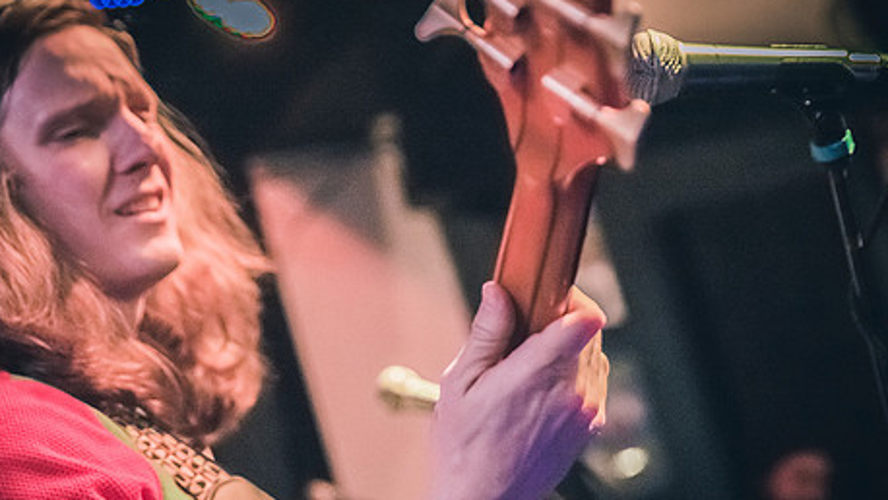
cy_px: 286
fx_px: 1719
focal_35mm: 73
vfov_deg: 16.5
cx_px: 409
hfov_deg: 28.9
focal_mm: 55
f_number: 2.8
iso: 12800
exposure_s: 1/125
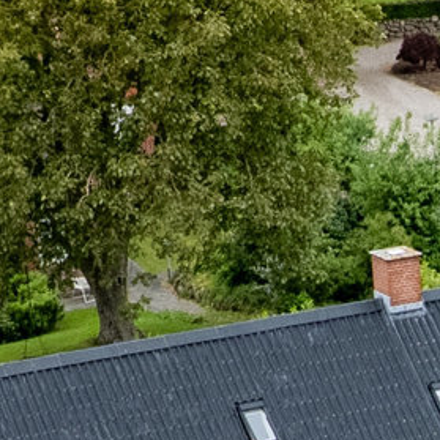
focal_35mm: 201
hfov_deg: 8.4
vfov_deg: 8.5
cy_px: 625
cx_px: 801
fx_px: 2891
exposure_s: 1/640
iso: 100
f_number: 2.8
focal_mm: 8.4
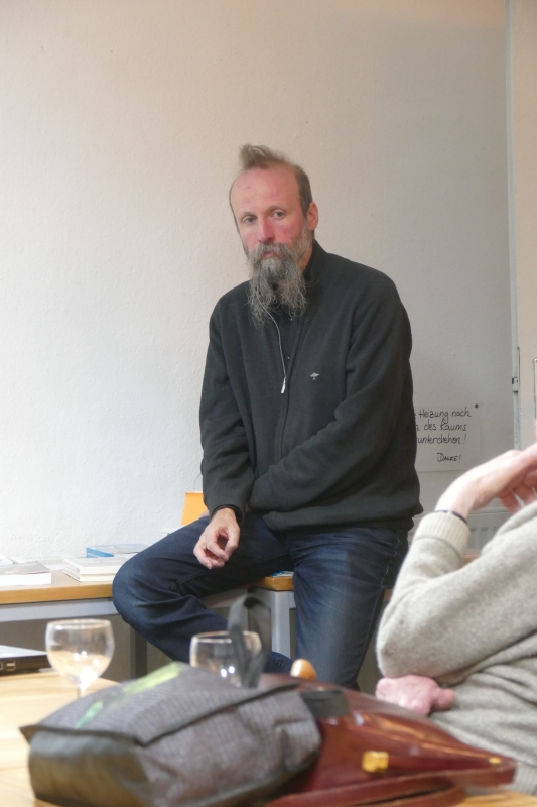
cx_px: 268
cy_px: 404
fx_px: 2731
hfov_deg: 11.2
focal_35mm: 122
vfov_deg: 16.8
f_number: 4
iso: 1600
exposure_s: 1/20
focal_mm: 44.41
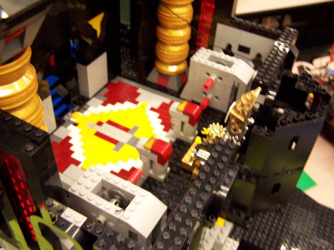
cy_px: 125
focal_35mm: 38
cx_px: 167
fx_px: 367
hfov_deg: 49.0
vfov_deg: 37.7
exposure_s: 1/2
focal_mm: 6.3
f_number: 2.8
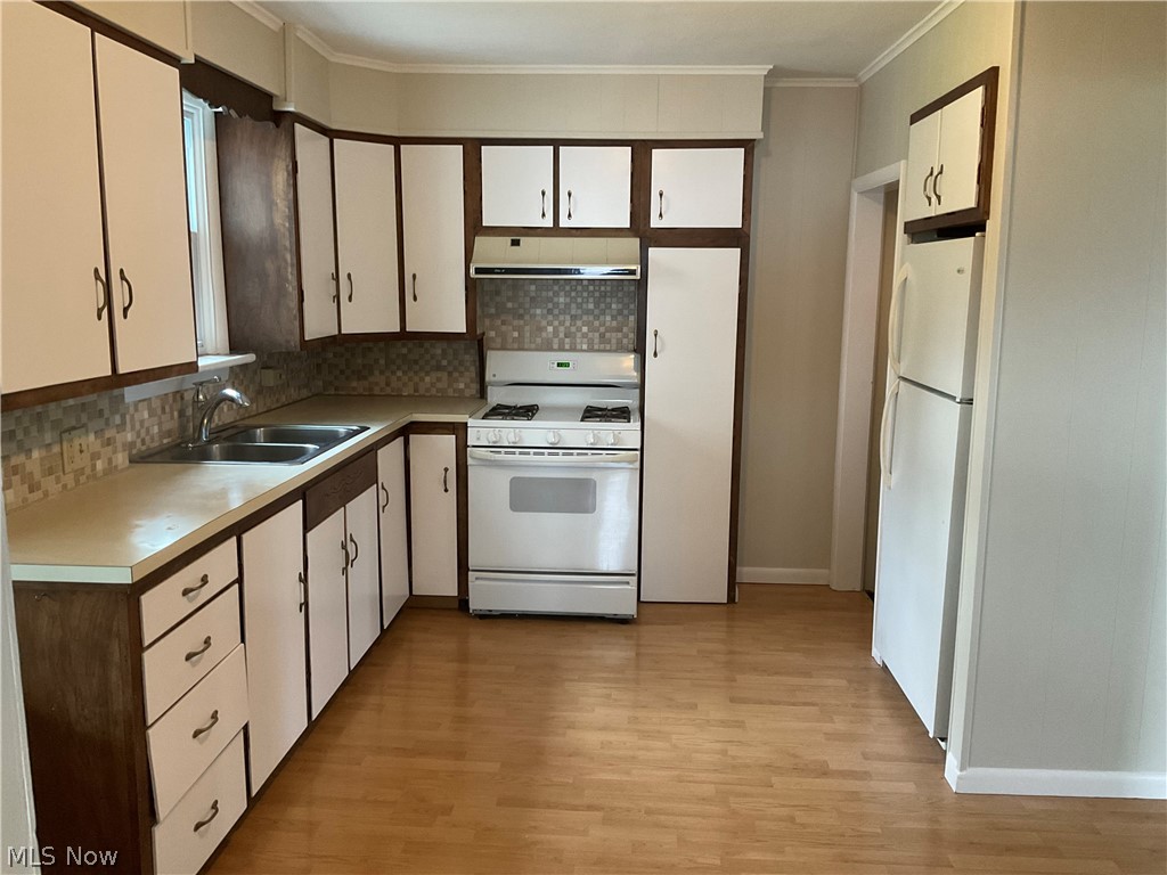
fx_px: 978
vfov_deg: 48.2
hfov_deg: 61.7
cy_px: 438
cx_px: 584
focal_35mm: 29
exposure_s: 1/60
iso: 250
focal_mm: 3
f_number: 1.8
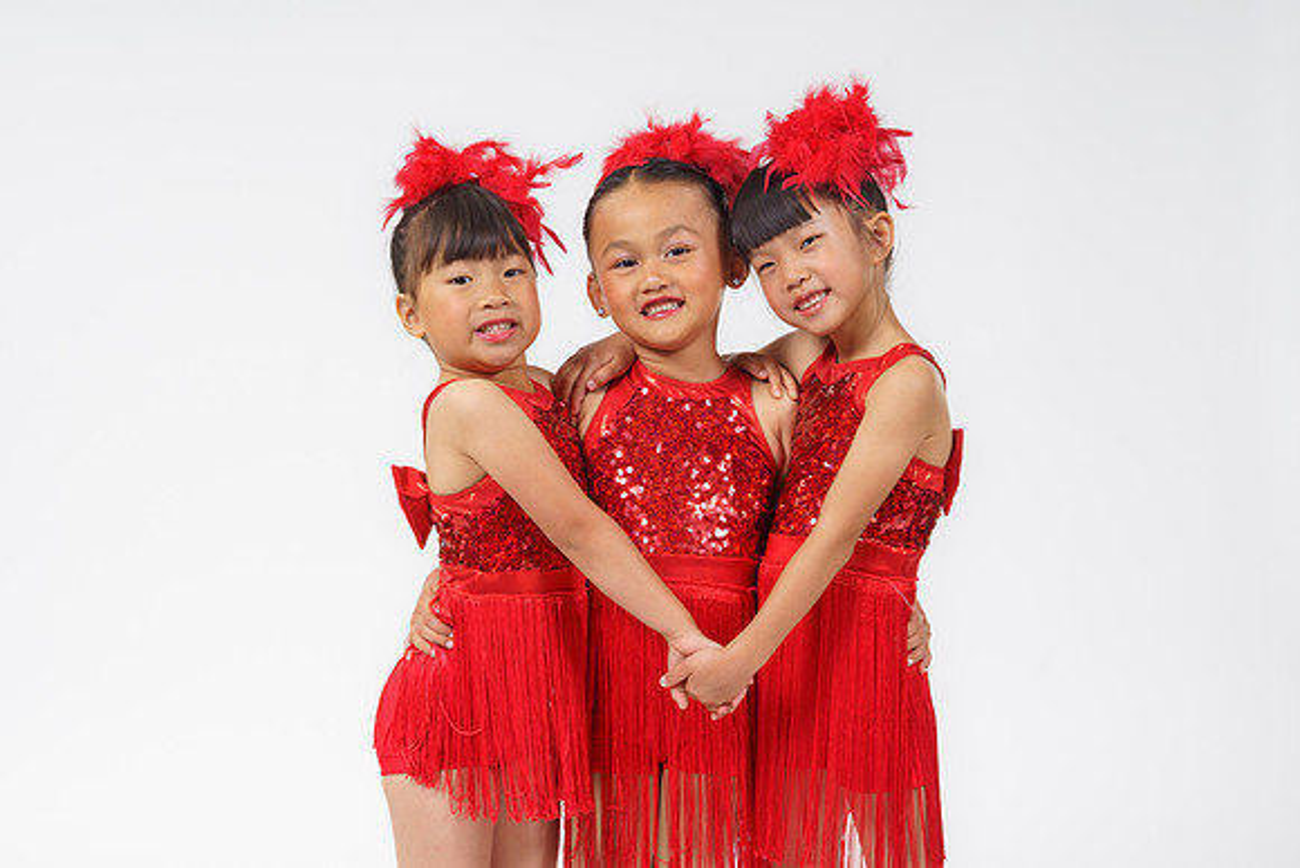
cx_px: 626
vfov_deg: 16.5
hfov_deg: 24.5
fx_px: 2997
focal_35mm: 83
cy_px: 415
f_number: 7.1
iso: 500
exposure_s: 1/125
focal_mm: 70
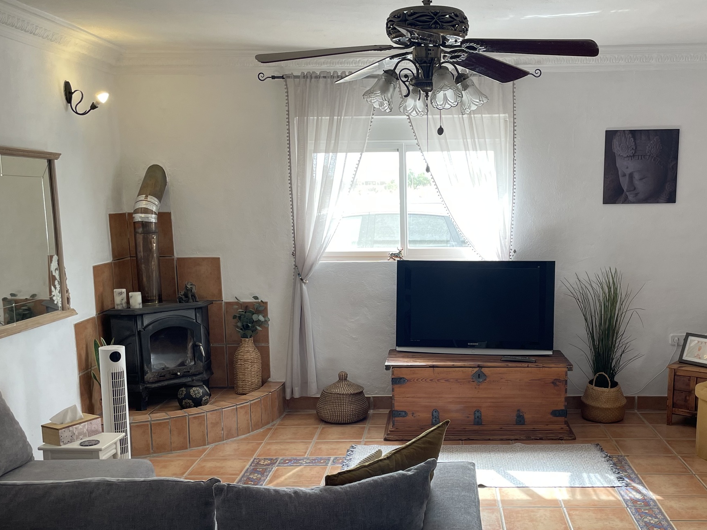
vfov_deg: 36.6
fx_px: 797
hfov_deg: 47.6
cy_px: 328
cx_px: 423
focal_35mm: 39
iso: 64
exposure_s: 1/100
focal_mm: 4.2
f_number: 1.6
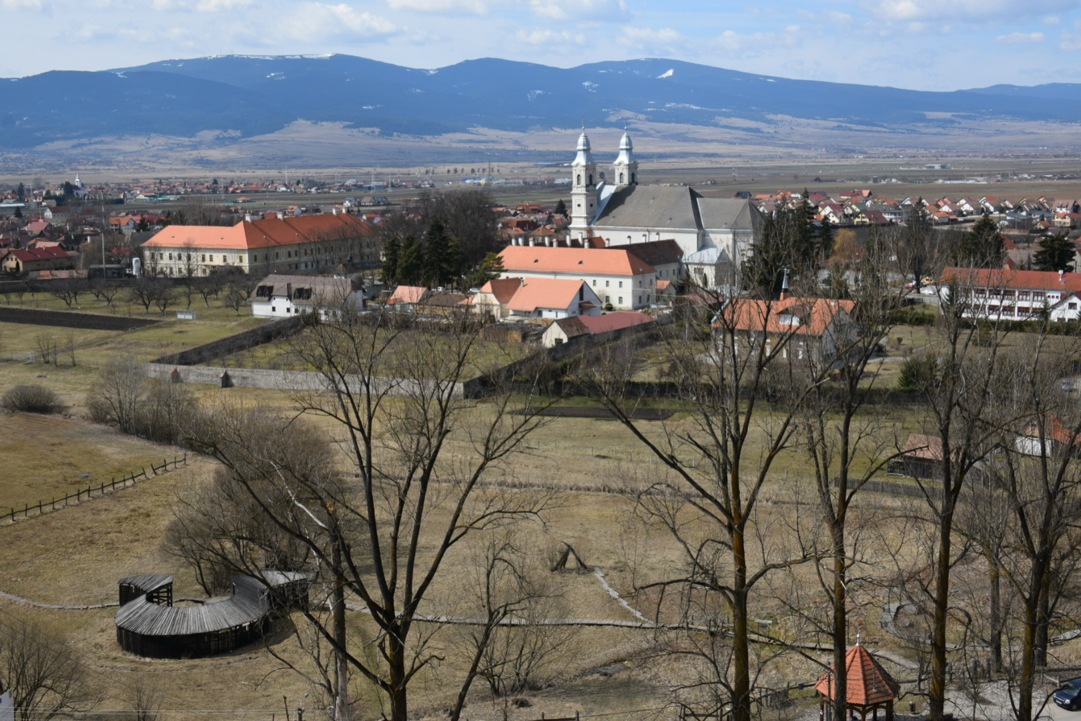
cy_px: 360
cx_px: 540
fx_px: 1351
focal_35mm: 45
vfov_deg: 29.9
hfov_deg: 43.6
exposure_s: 1/400
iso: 200
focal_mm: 30
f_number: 10
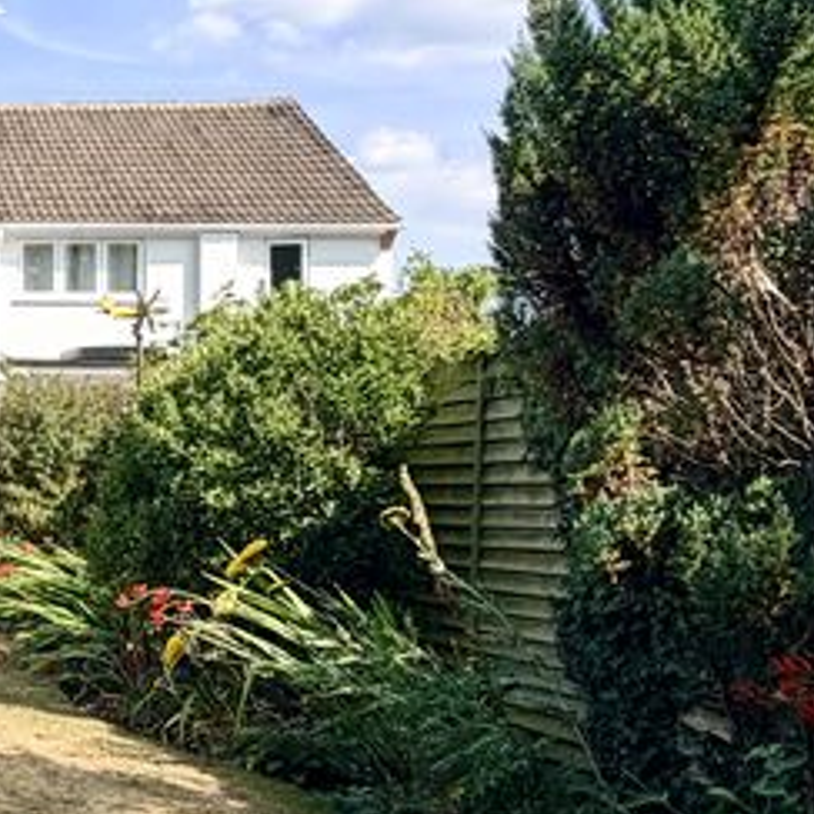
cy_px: 424
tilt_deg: +2.9
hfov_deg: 25.2
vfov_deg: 32.8
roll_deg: +0.9
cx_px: -394
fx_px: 1383
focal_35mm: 52
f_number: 2.2
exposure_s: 1/770
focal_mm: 2.22
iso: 32
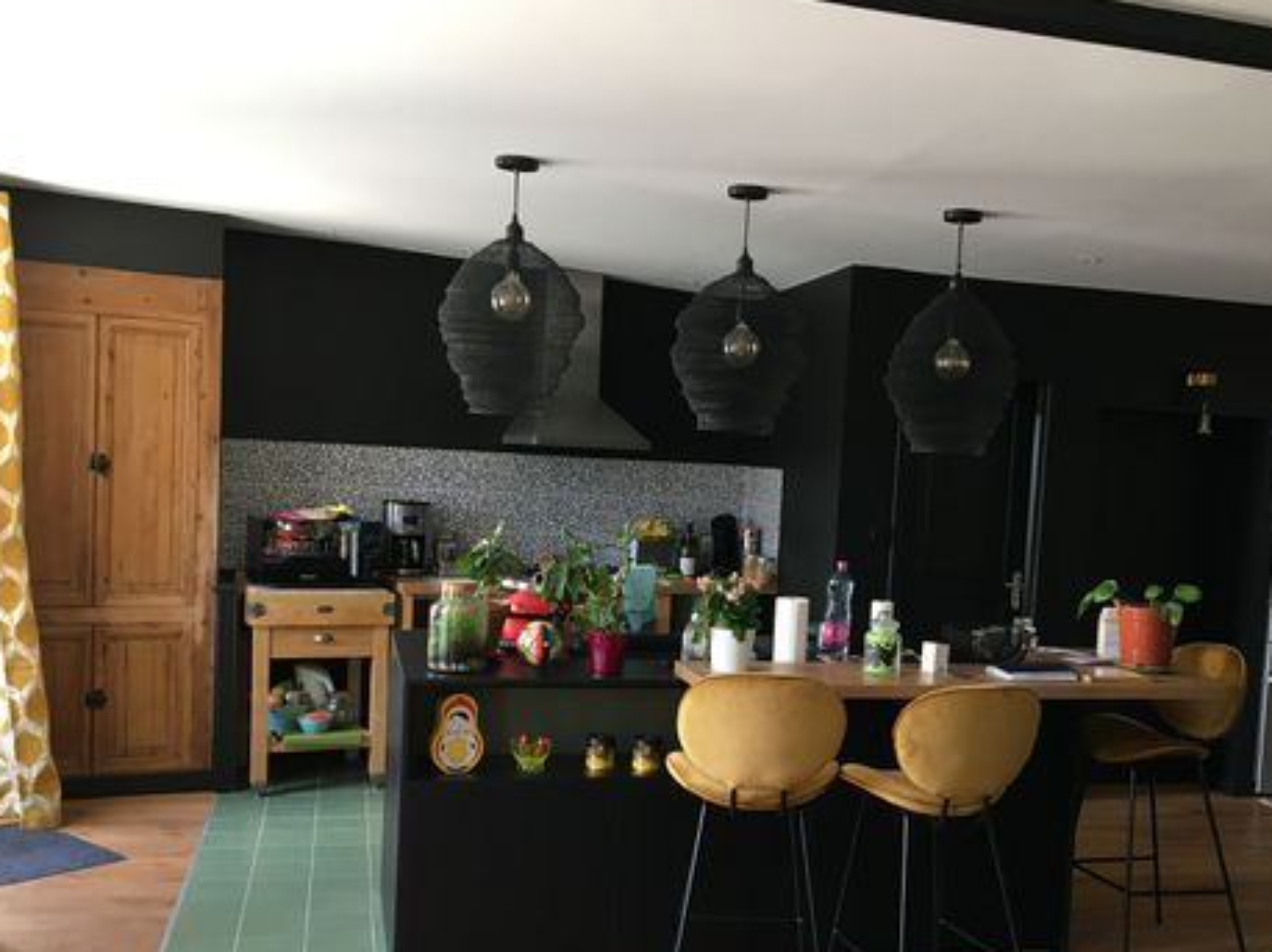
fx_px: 1396
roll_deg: -3.0
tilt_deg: -4.2
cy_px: 580
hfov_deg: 48.7
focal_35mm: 38
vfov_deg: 37.5
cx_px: 769
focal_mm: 4.15
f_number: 2.2
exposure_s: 1/33
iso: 80
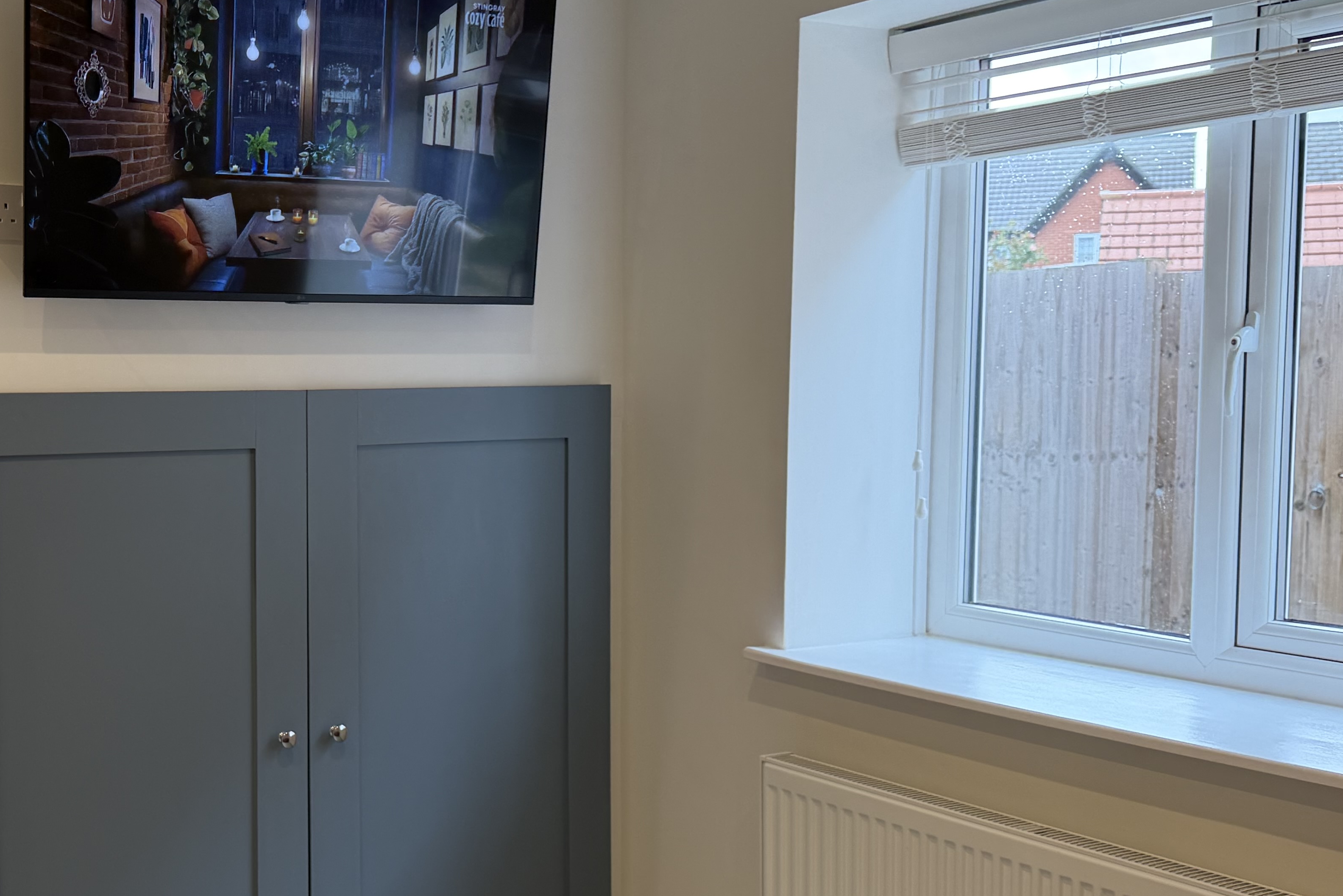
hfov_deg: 42.3
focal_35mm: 45
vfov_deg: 29.8
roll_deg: +0.9
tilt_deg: -4.9
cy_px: 505
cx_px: 338
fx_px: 1679
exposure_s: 1/100
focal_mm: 6.76
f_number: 1.78
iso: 80
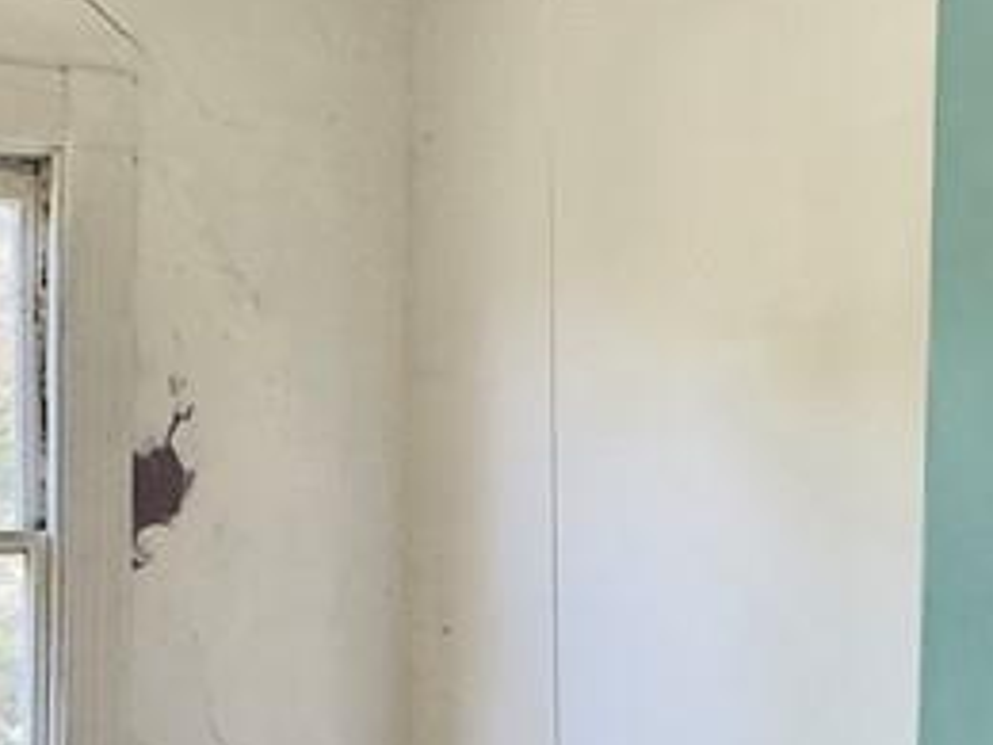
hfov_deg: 34.4
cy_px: 583
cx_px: 288
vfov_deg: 26.1
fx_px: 1578
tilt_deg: -2.3
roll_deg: +0.5
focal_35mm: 55
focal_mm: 2.22
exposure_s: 1/99
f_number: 2.2
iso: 100
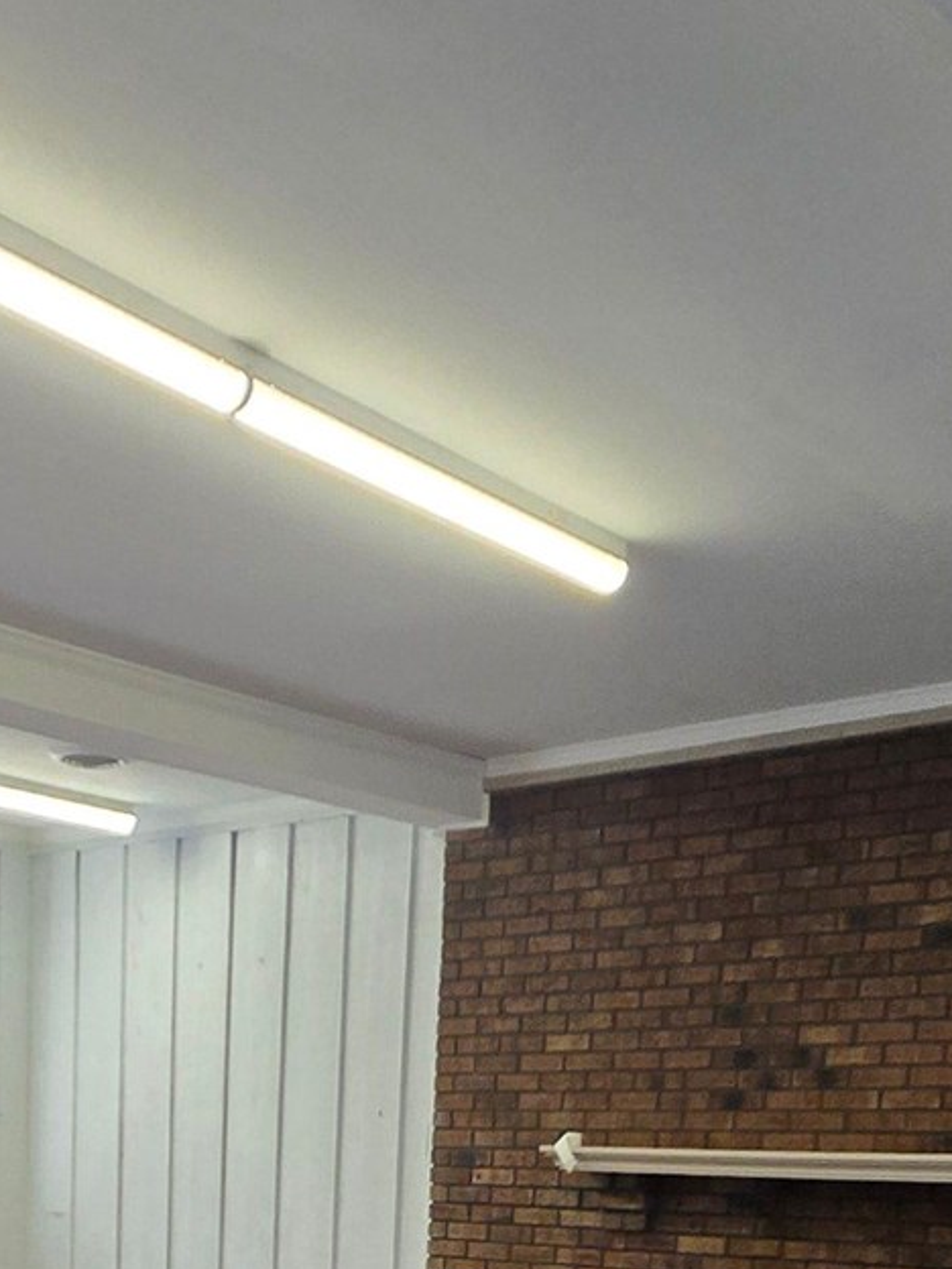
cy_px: 1556
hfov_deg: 30.1
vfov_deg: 32.2
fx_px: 1760
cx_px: 352
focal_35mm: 48
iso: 64
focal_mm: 1.7
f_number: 2.2
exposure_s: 1/60
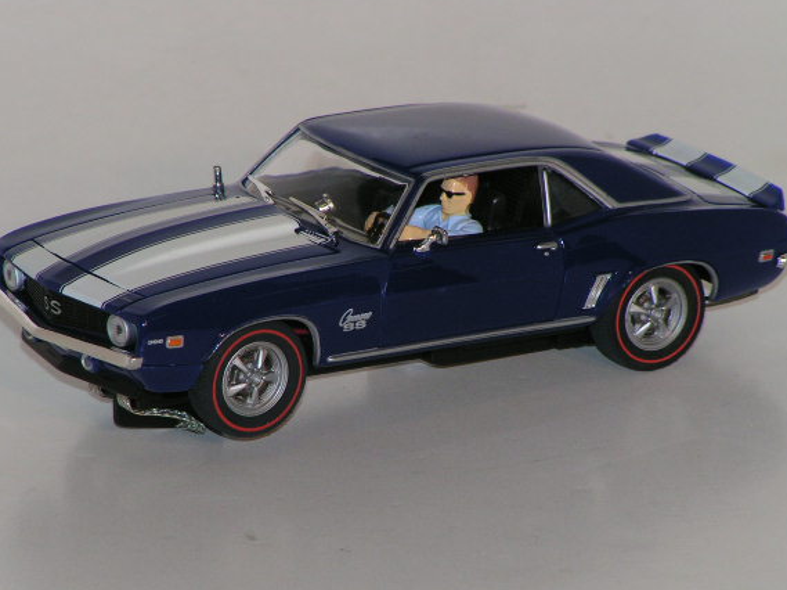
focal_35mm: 367
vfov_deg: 4.0
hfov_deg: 5.4
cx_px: 365
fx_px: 8339
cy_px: 327
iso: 100
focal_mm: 49.8
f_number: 5.6
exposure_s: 1/400
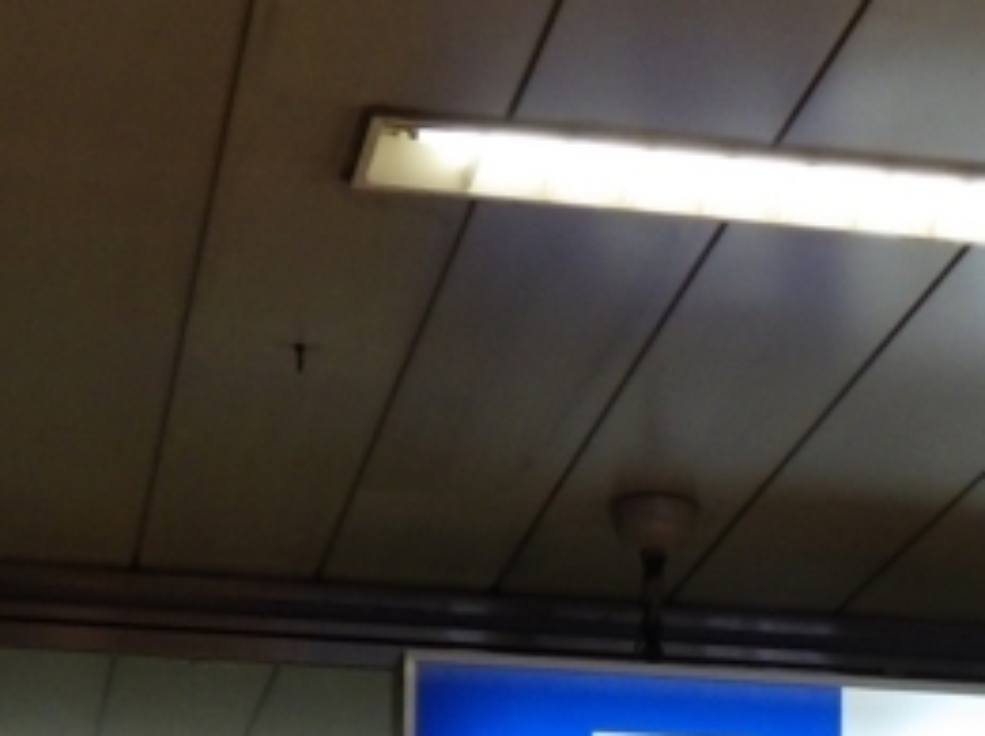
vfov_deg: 13.0
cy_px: 947
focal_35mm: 110
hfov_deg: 17.8
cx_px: 751
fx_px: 3126
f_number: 3.5
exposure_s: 1/45
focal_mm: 5
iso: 125
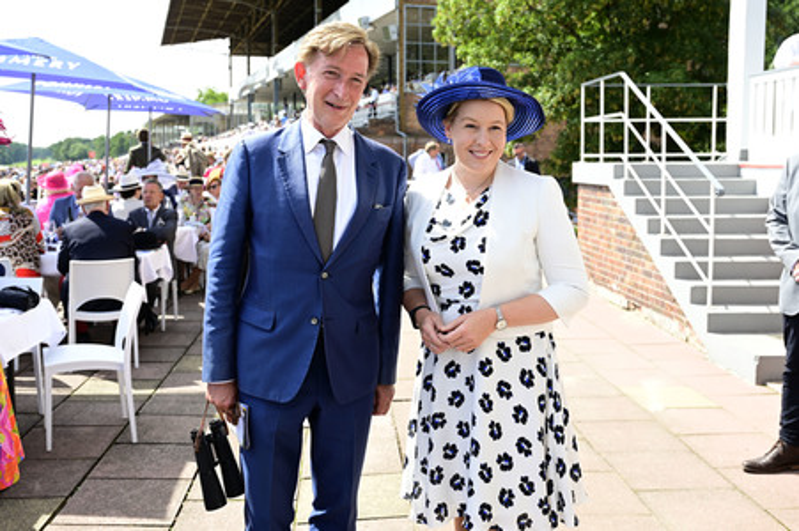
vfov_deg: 39.9
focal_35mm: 33
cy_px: 266
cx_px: 400
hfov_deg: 57.3
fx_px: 732
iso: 100
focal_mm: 33
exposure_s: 1/200
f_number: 5
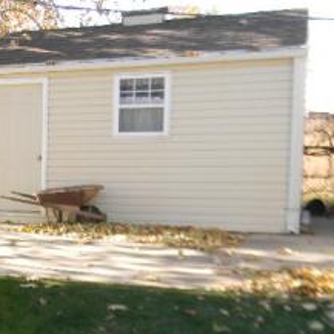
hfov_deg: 20.8
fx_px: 797
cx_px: -140
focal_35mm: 73
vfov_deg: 23.6
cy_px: 220
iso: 80
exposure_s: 1/126
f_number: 3.5
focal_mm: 5
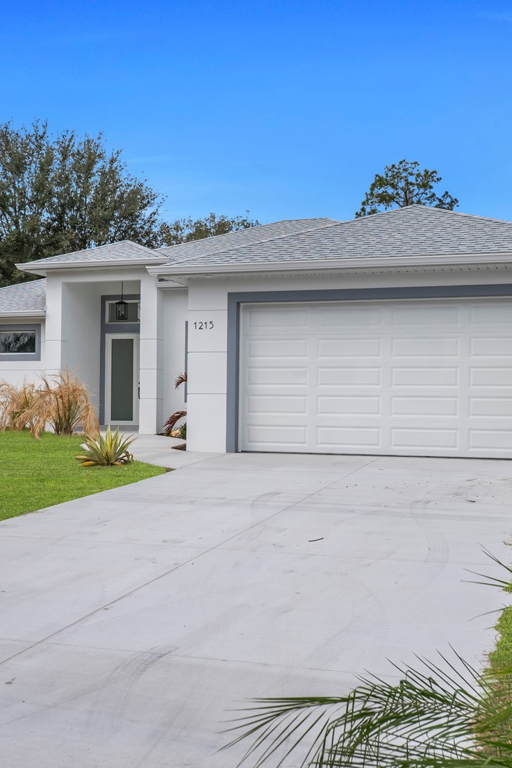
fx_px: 982
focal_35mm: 46
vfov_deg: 42.7
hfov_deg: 29.2
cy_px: 389
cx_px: 226
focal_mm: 20
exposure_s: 1/250
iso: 100
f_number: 8
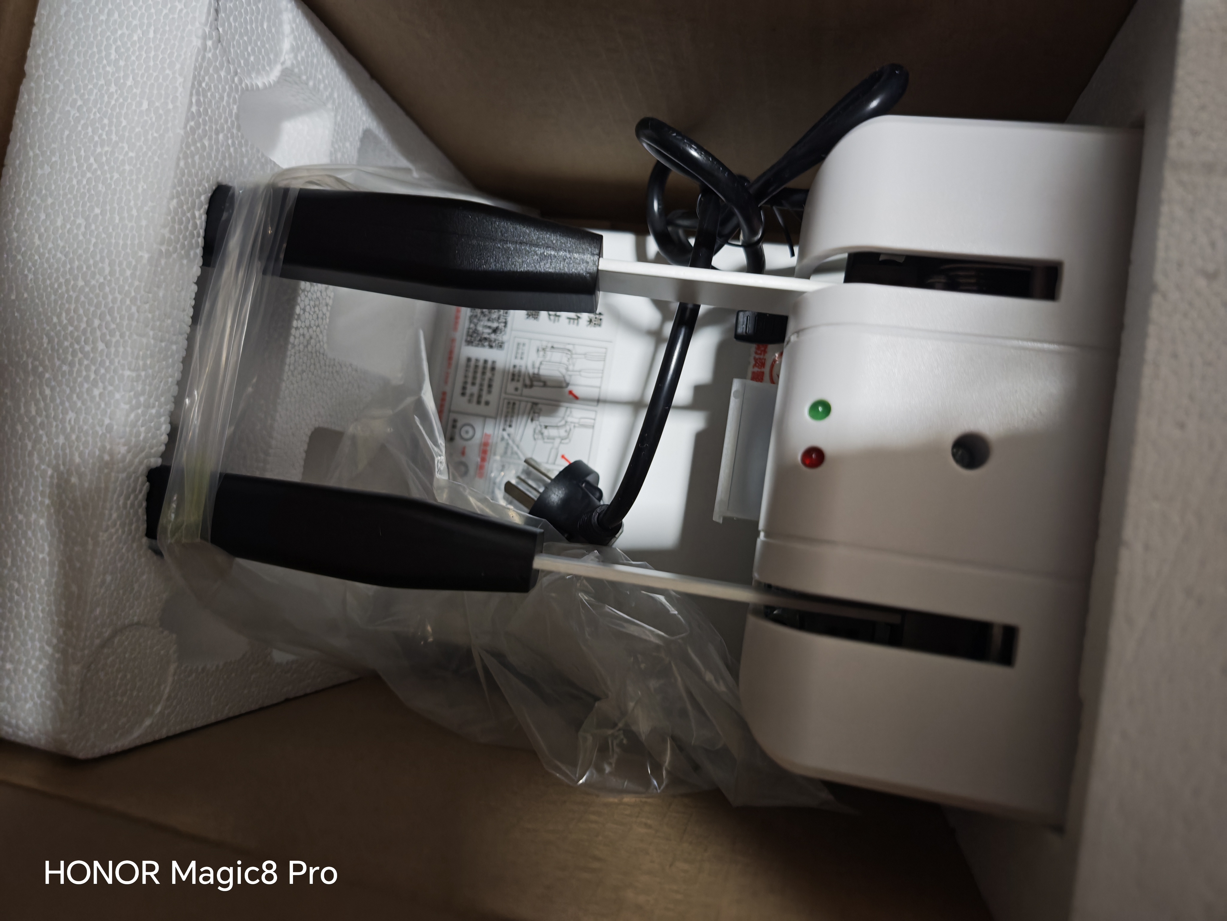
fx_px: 815
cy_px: 460
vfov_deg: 58.9
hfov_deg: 73.9
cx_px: 614
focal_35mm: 23
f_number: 1.6
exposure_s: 1/14
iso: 800
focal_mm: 6.55
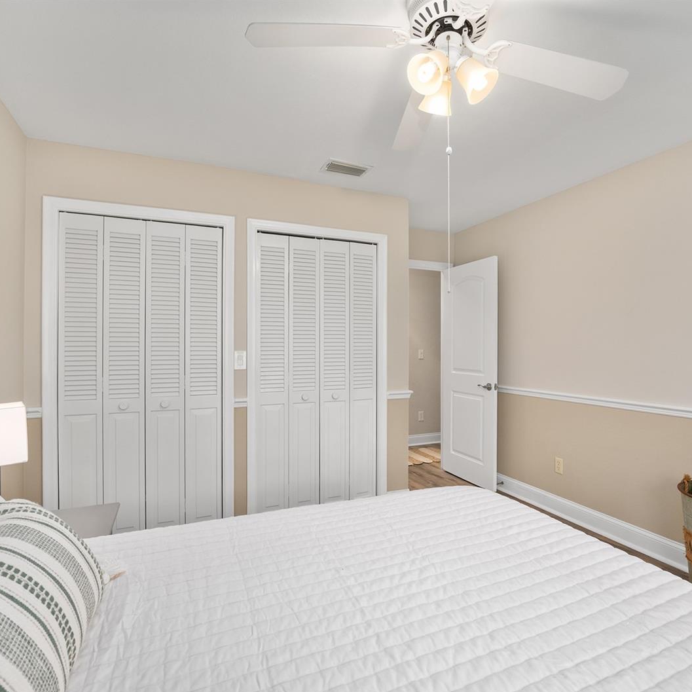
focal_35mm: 18
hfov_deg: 80.6
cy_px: 348
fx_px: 407
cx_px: 373
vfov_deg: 80.7
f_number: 8
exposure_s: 1/8
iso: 500
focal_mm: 14
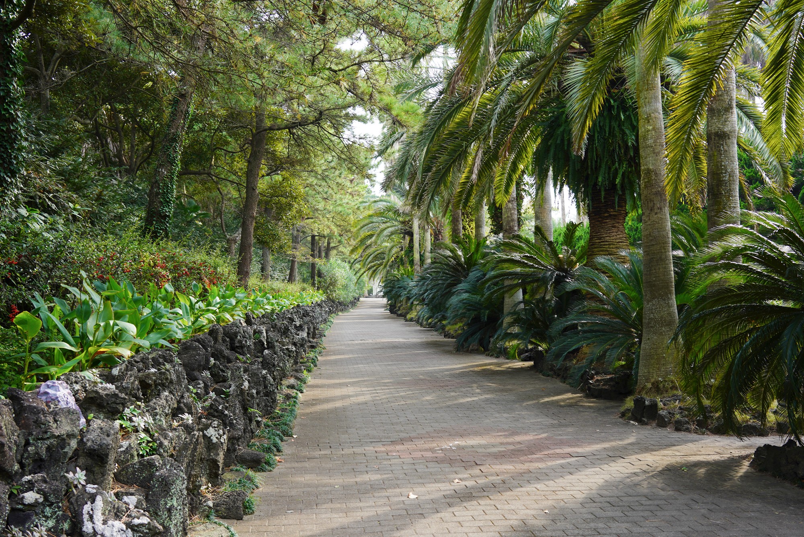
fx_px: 782
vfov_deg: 37.9
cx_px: 402
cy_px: 268
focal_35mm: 35
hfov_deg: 54.4
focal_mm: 35
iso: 200
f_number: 6.3
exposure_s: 1/100
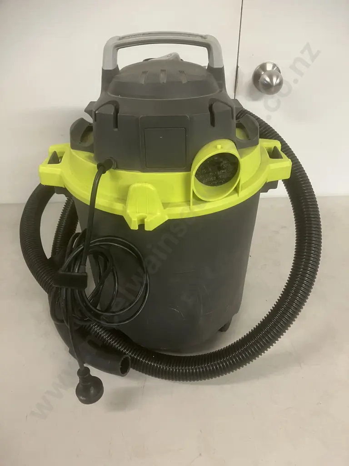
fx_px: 376
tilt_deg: -35.1
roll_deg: +0.3
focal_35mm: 28
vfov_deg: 63.4
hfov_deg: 49.7
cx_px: 174
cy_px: 233
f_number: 1.8
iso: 200
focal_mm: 3.99
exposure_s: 1/50
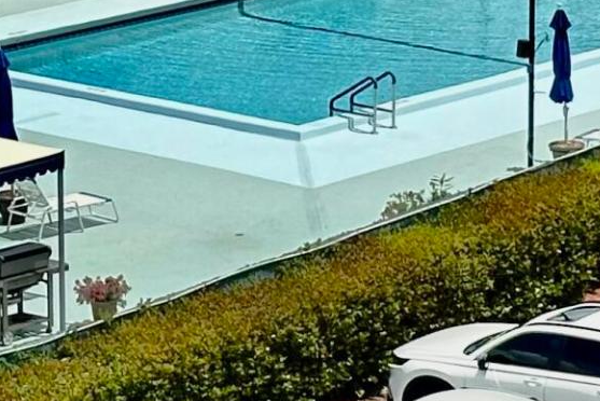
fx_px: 4302
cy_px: -134
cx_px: 358
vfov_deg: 5.3
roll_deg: -0.1
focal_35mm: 258
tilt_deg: -9.4
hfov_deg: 8.0
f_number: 1.78
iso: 64
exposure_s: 1/6623
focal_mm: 6.86
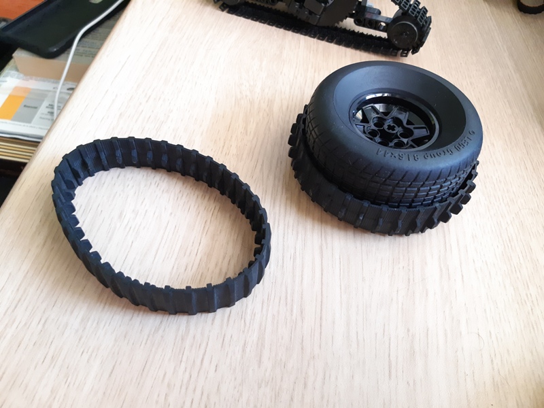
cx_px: 272
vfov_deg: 53.1
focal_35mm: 26
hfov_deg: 67.3
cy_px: 204
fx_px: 409
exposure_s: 1/50
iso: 320
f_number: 1.7
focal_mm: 3.93
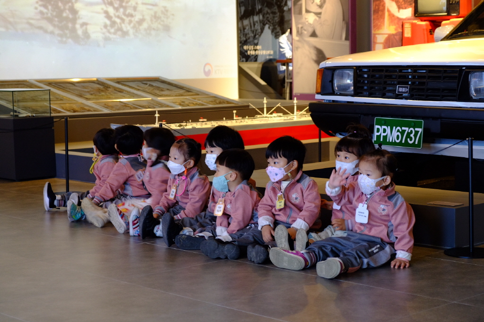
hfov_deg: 27.7
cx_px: 242
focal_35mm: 73
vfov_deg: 18.7
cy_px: 161
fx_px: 981
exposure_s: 1/20
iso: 1000
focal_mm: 48.4
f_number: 4
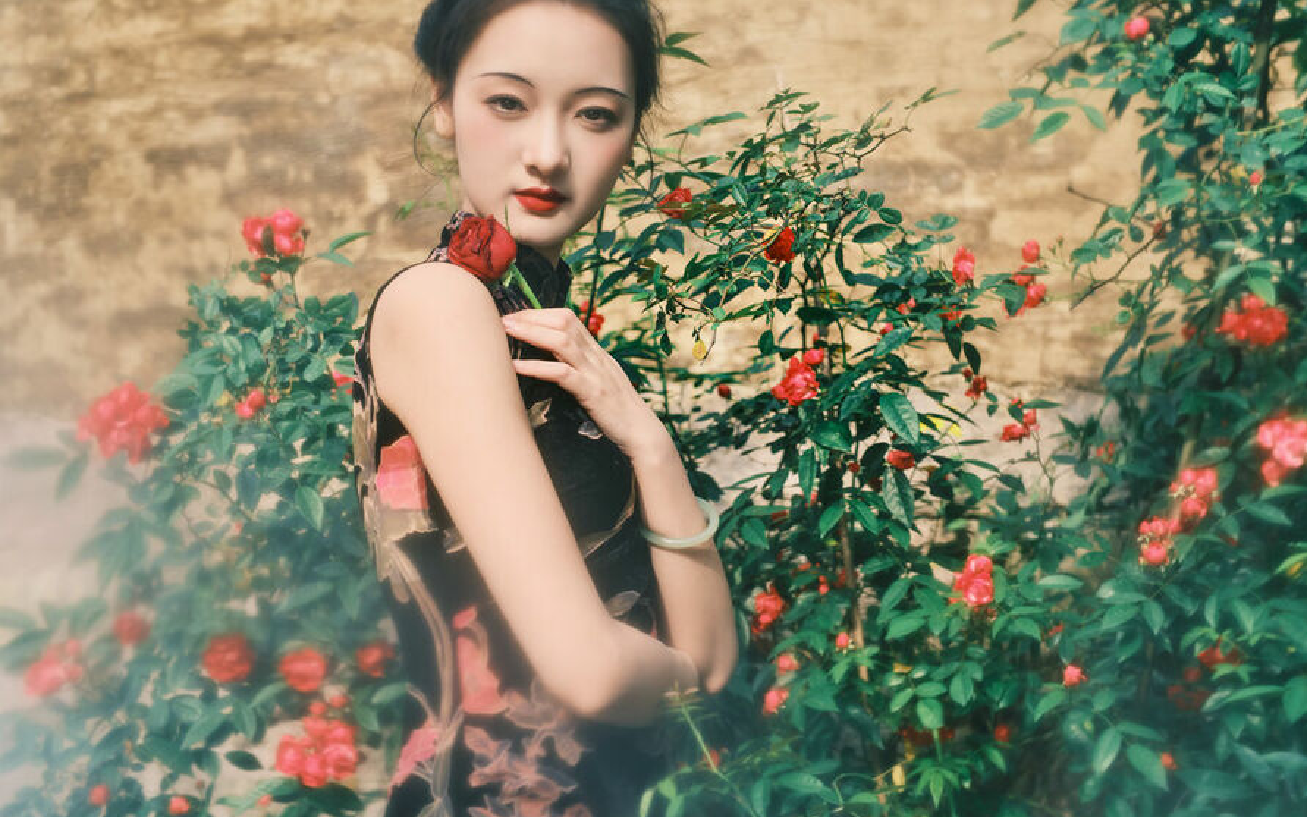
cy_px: 424
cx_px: 711
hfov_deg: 40.3
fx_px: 1781
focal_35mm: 50
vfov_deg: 25.8
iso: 400
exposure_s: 1/640
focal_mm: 50
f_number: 4.5
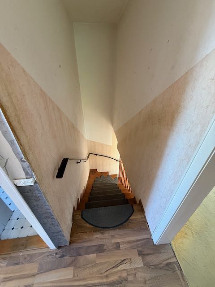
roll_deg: -0.2
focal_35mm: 14
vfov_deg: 102.1
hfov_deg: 85.7
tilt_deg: -31.3
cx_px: 108
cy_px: 144
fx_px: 116
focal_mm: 2.22
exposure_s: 1/60
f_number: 2.2
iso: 400
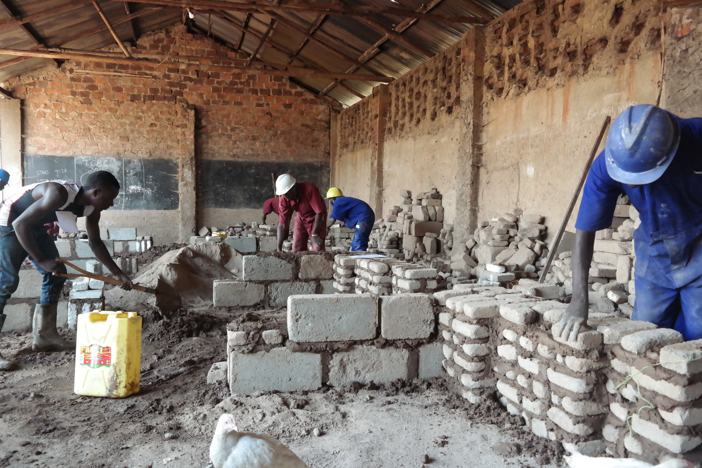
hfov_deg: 67.4
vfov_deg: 47.9
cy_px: 234
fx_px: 526
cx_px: 351
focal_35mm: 27
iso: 3200
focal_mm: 18
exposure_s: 1/200
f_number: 5.6
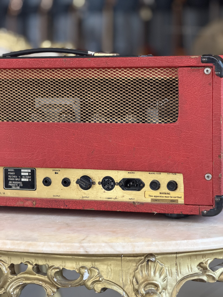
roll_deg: +0.3
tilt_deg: -7.3
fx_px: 859
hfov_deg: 14.8
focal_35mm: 100
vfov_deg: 19.6
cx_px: 112
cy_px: 148
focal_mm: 16.89
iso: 320
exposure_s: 1/121
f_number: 2.8
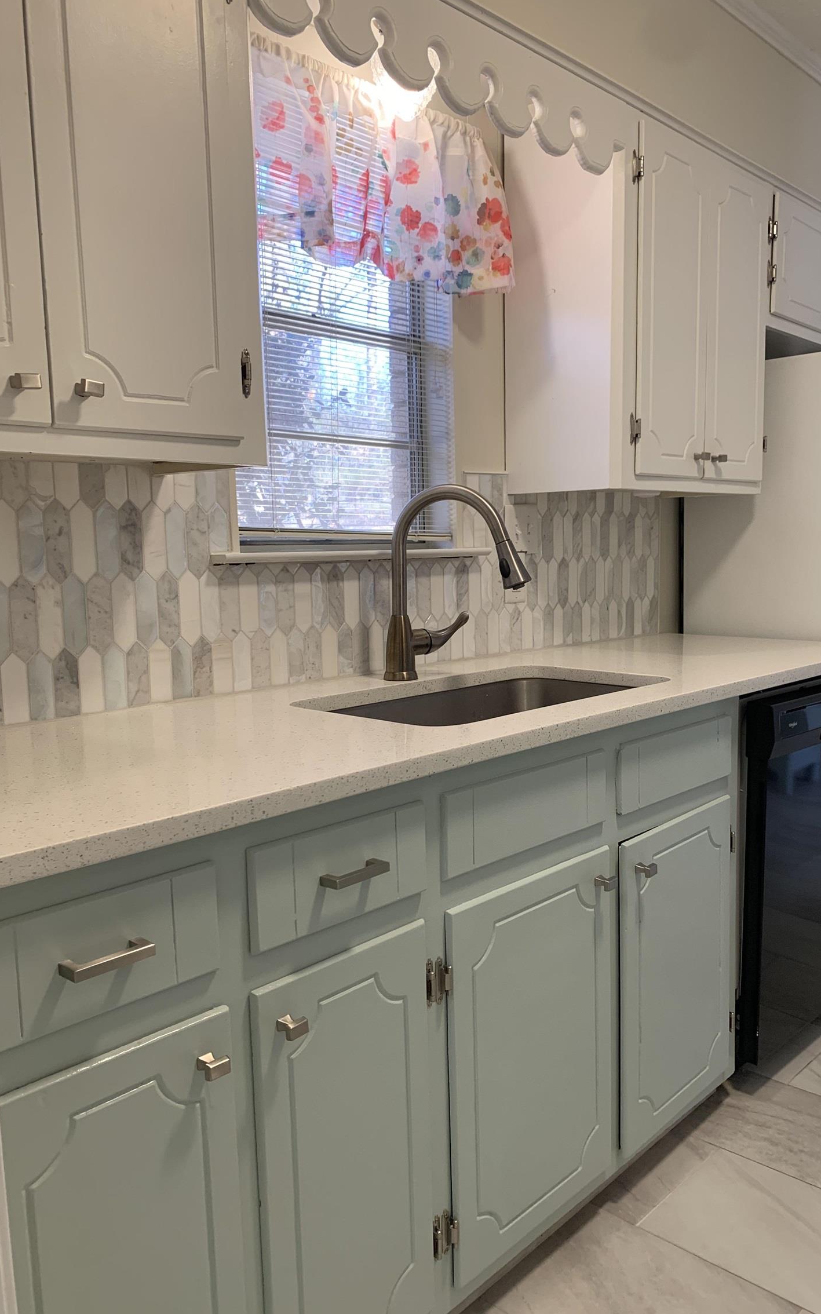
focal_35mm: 28
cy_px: 656
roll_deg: +0.7
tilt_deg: -5.8
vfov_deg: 66.5
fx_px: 1003
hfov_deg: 44.3
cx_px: 488
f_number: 1.8
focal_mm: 4.25
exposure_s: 1/60
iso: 50
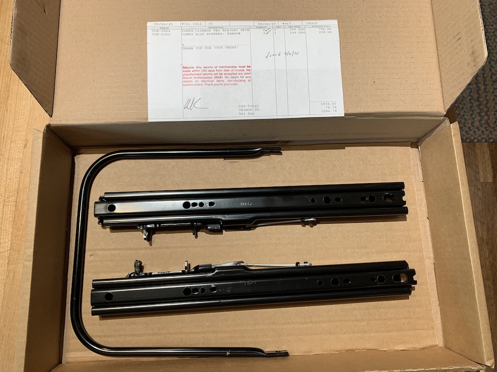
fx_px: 373
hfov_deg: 67.3
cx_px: 248
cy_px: 186
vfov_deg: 53.1
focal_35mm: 26
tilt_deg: -78.9
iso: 80
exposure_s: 1/60
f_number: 1.8
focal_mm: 4.25
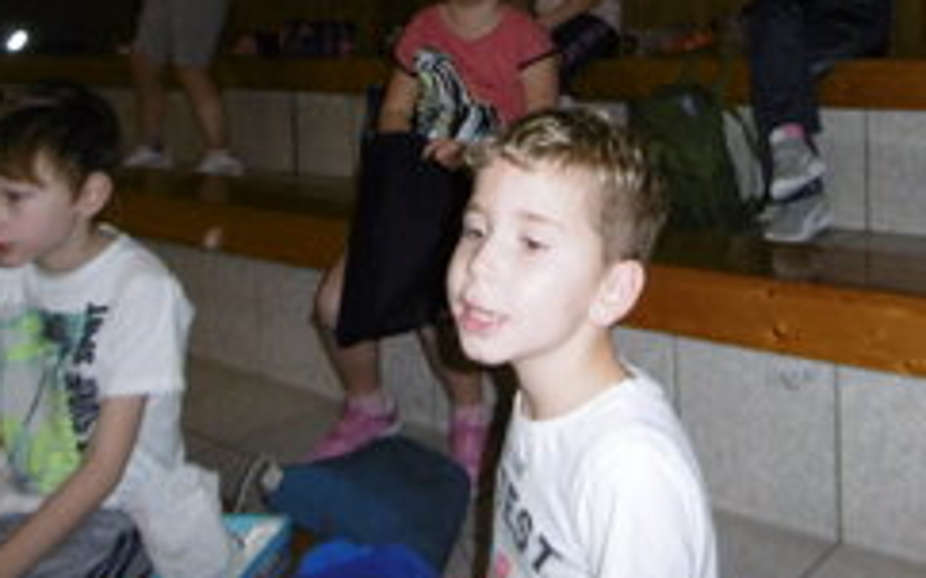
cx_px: 620
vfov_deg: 29.1
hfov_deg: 46.4
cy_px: 46
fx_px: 1059
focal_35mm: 42
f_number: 3.1
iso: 200
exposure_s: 1/60
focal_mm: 4.3
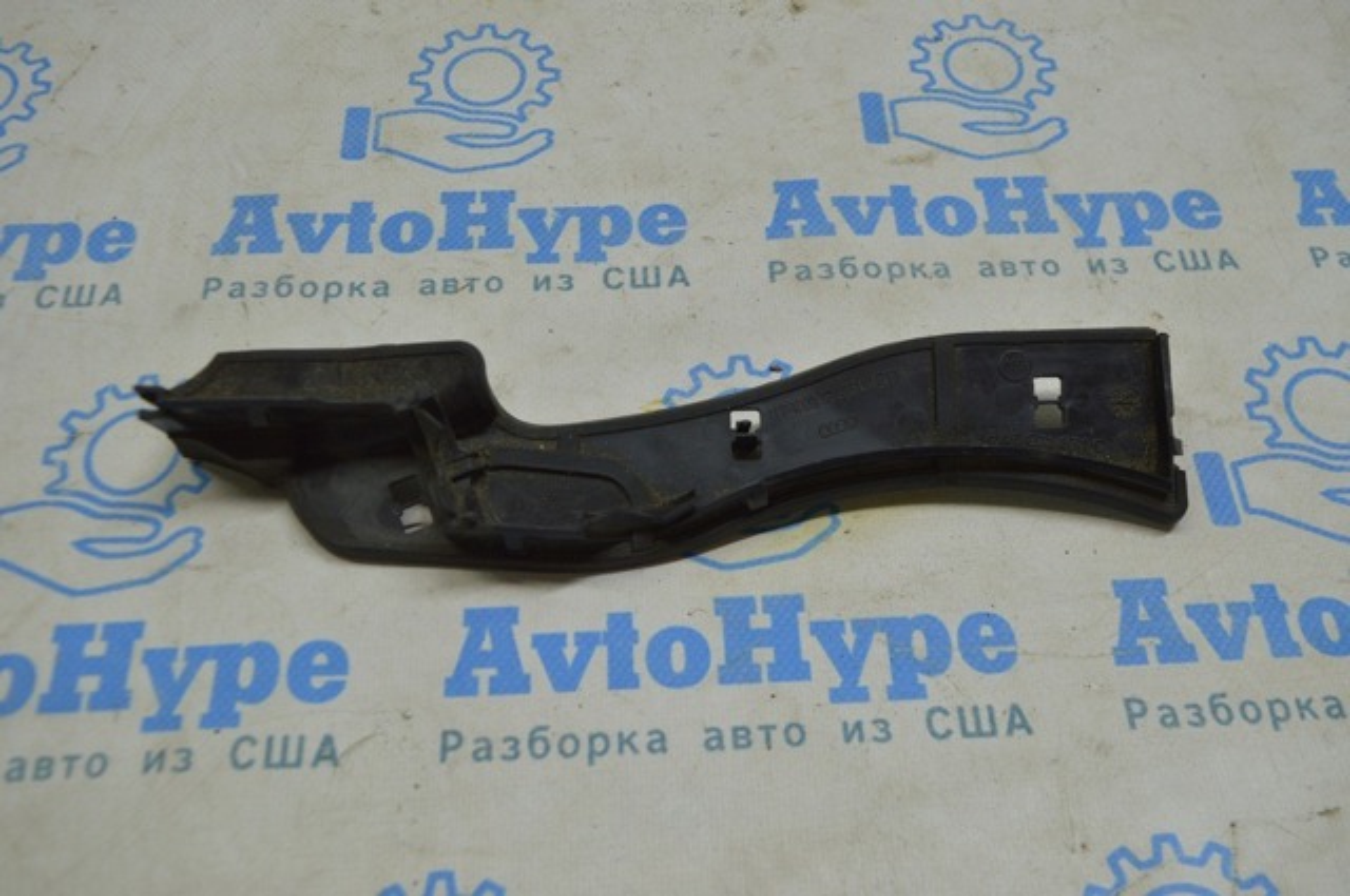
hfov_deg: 57.3
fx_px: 1236
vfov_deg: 39.9
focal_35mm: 33
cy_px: 448
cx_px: 675
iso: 400
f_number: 5.6
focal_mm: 22
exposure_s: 1/40
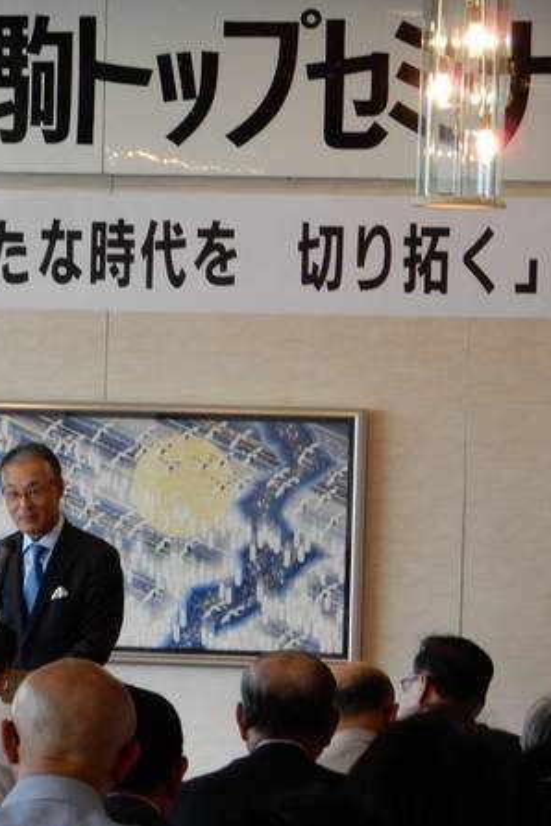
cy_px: 412
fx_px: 5257
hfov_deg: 6.0
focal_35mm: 229
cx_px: 85
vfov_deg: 9.0
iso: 400
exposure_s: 1/25
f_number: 6
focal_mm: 29.2
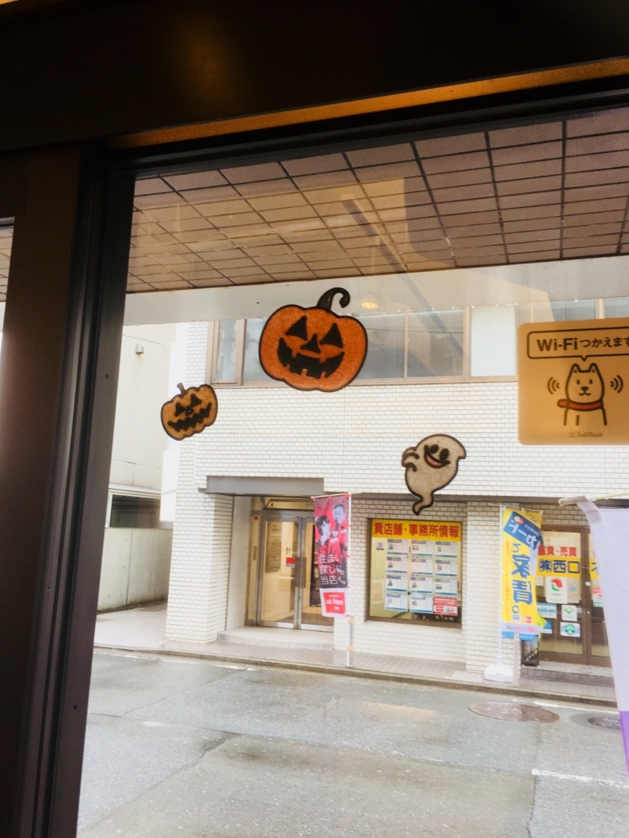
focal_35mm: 29
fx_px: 703
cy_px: 419
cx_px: 314
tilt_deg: +8.3
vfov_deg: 61.7
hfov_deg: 48.2
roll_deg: -1.5
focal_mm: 4.15
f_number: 2.2
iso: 25
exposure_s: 1/60
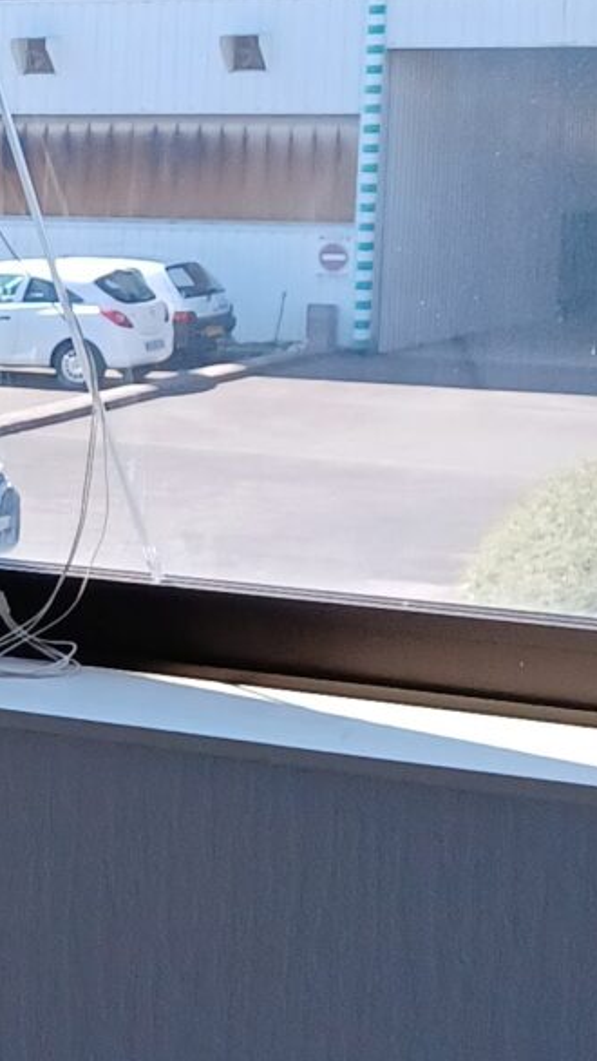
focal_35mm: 119
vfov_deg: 18.0
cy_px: 572
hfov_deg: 8.7
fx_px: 3346
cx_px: -1104
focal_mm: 4.6
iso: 64
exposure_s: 1/100
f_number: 1.8
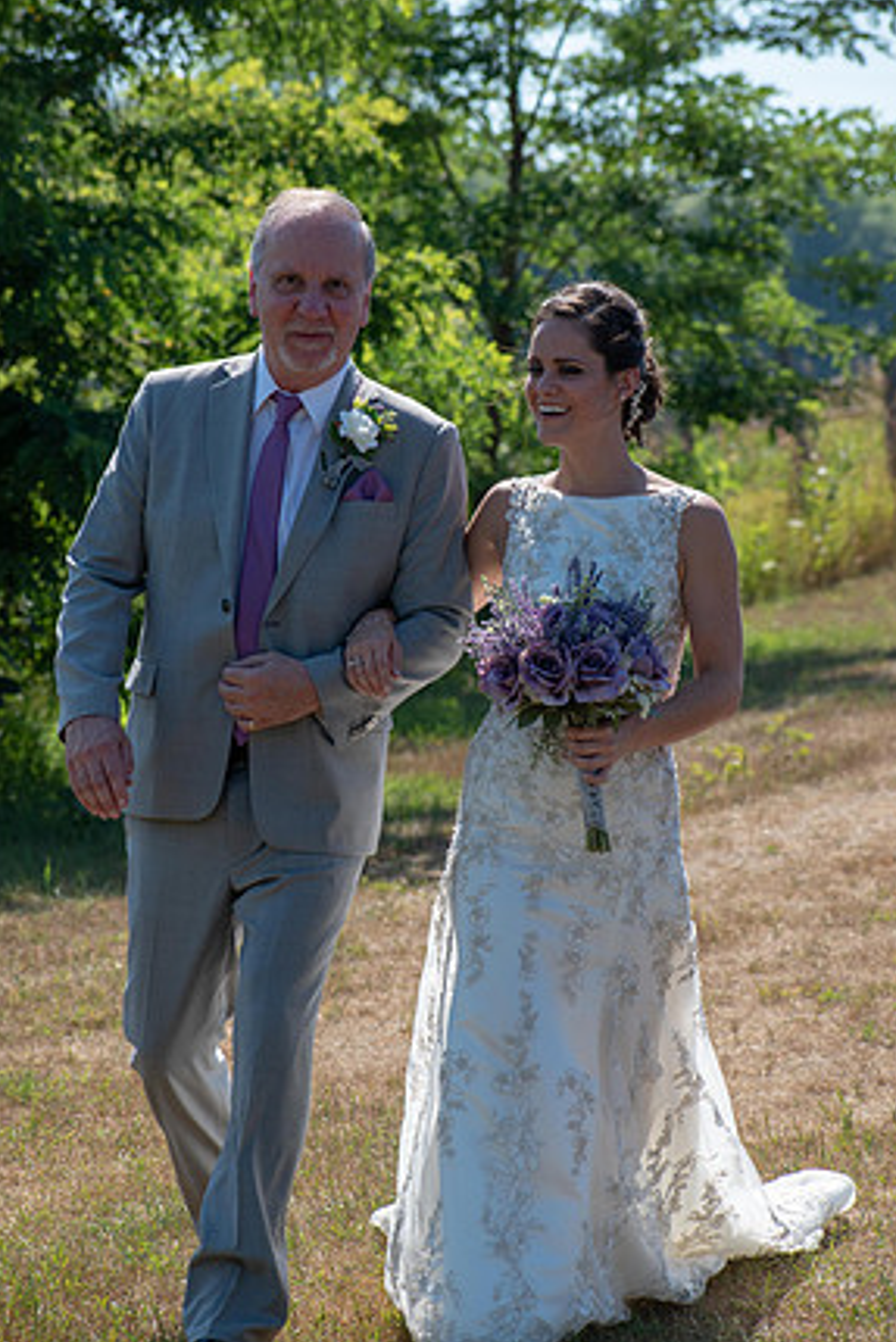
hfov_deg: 6.7
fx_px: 7609
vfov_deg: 10.1
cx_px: 437
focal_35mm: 204
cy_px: 674
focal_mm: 130
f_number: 6.3
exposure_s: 1/640
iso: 200
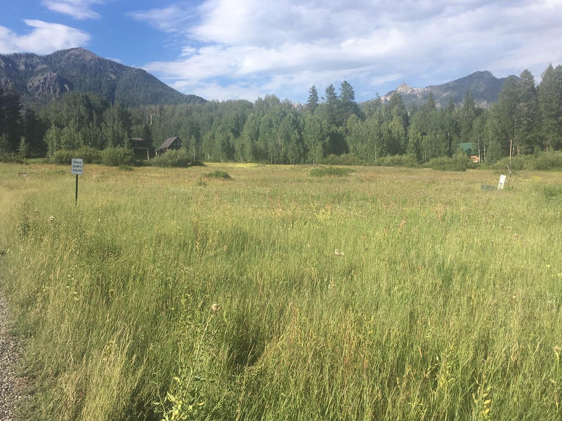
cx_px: 283
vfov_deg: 44.2
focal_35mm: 32
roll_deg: +1.0
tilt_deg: -3.2
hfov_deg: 56.8
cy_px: 221
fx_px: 520
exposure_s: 1/1603
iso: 25
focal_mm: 4.15
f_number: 2.2
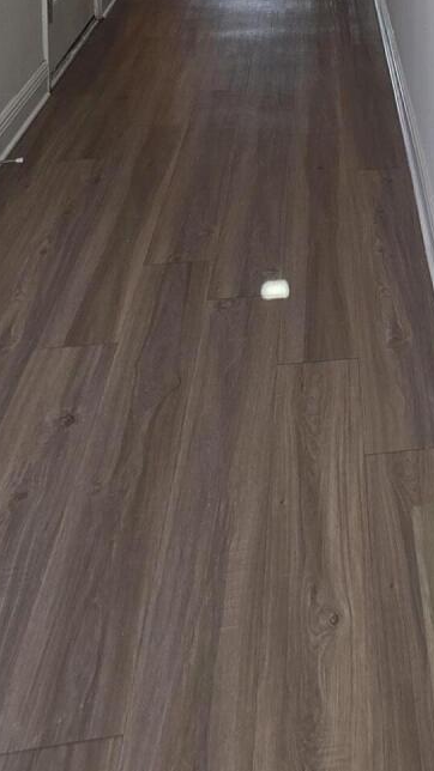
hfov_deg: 25.1
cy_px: -169
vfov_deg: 35.6
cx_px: 486
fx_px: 901
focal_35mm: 44
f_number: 1.9
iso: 64
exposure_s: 1/120
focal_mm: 2.2
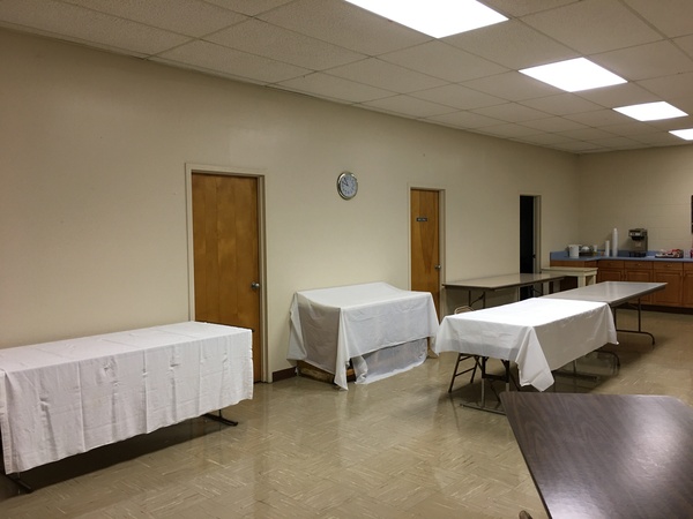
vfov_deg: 48.2
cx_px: 346
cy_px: 260
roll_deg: +0.6
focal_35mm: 29
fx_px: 581
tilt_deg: -2.4
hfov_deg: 61.7
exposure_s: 1/15
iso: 40
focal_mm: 4.15
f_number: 2.2
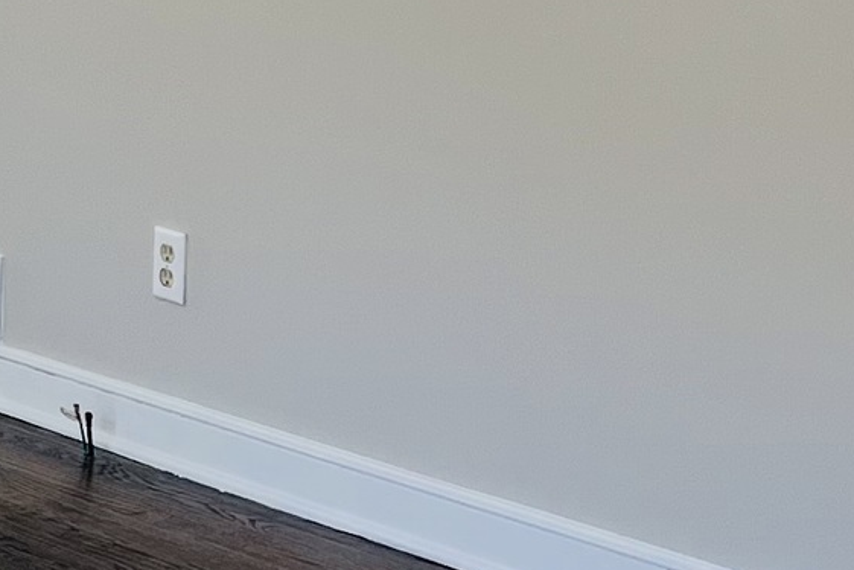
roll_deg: -0.1
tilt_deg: -6.1
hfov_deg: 12.8
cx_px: -589
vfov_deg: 9.2
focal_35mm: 148
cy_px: -67
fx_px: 3511
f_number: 1.5
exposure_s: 1/169
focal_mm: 5.7
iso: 40
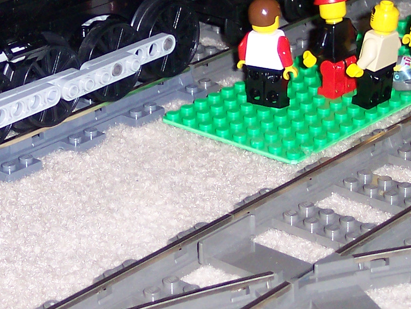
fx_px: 1389
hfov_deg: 16.8
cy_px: 72
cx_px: 121
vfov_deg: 12.6
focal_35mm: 117
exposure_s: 1/30
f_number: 2.8
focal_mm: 8
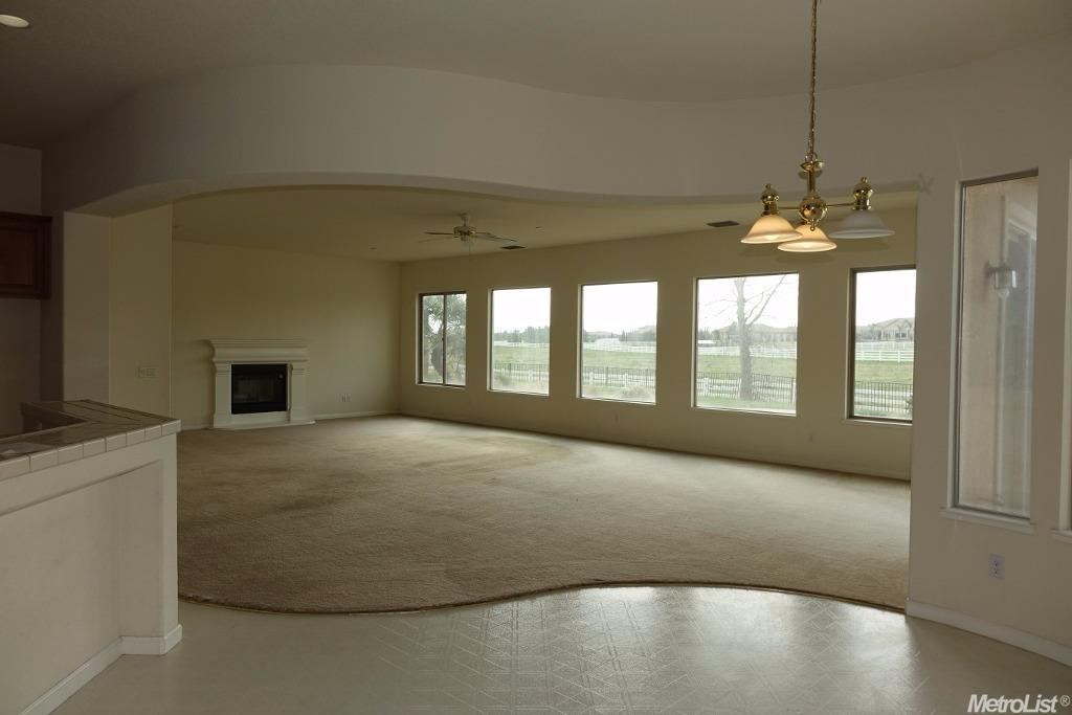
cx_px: 536
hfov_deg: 73.7
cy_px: 358
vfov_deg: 53.1
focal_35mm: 24
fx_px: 715
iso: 125
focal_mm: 8.8
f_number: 4
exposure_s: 1/250
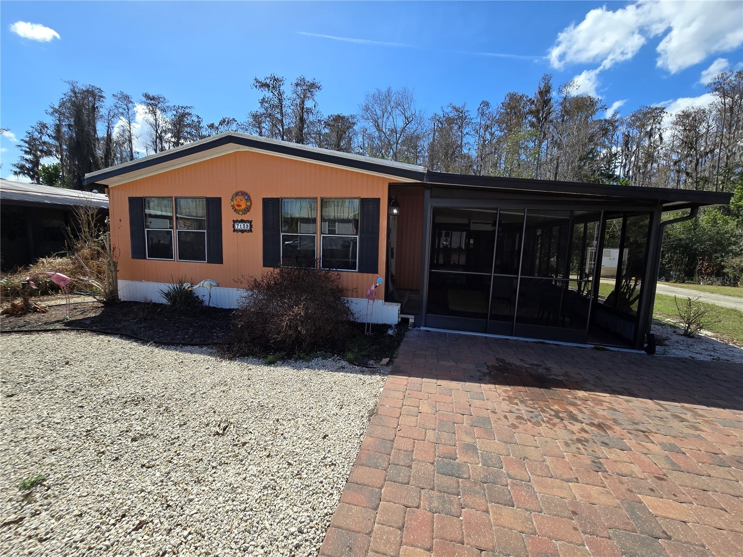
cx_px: 372
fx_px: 279
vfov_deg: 89.9
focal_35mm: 13
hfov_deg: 106.2
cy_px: 278
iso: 50
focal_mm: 2.2
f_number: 2.2
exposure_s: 1/1946
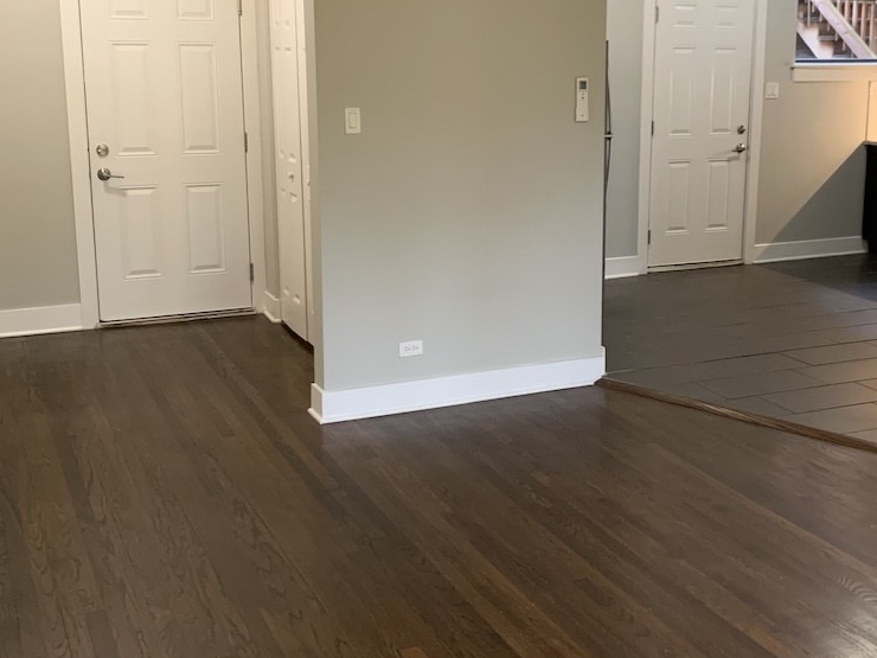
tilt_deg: -11.4
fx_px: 1140
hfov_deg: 41.7
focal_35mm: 45
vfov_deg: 32.1
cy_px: 258
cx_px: 566
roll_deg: +0.2
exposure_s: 1/60
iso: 250
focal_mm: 4.25
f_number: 1.8
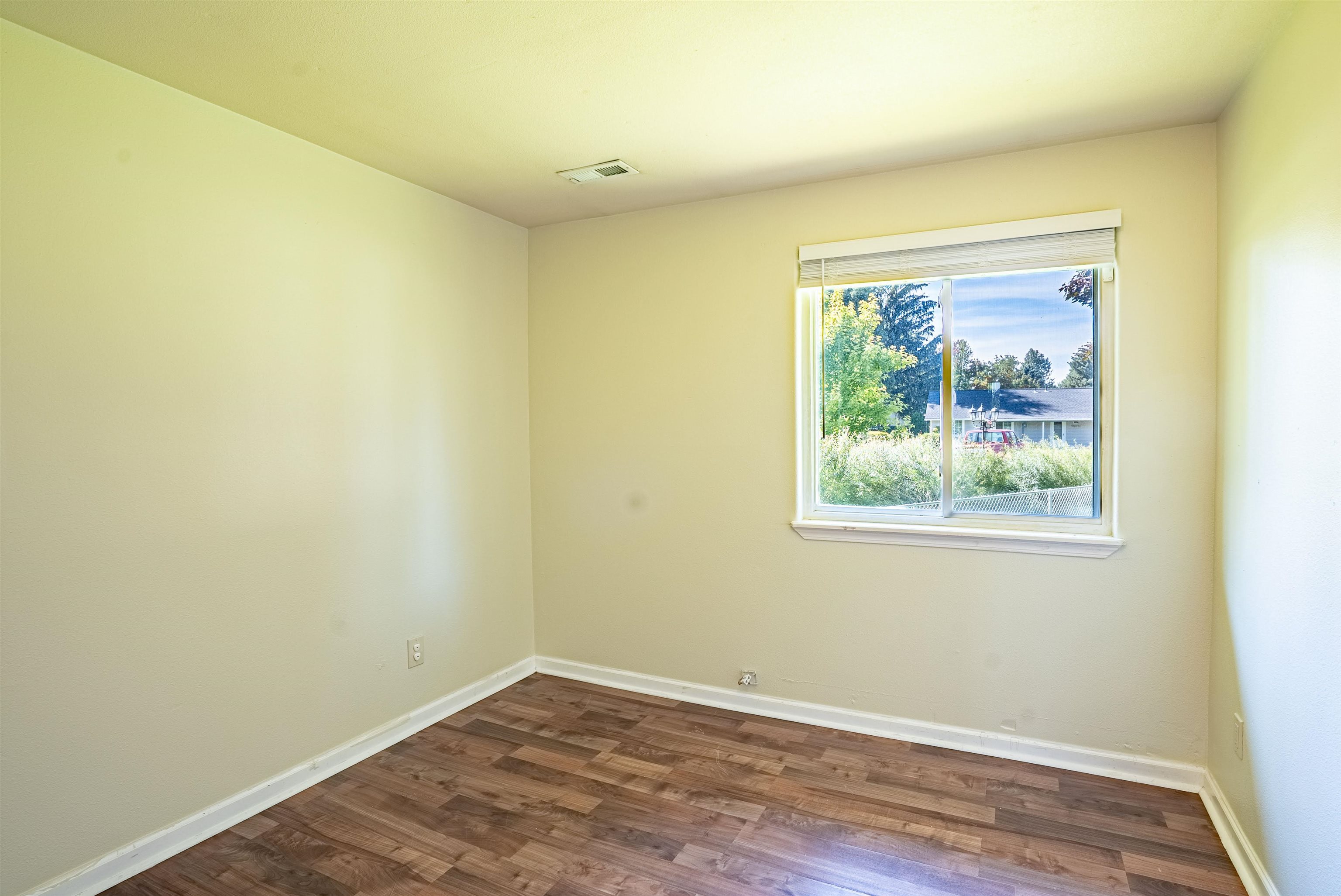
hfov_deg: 96.7
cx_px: 670
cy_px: 448
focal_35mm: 16
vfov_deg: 73.8
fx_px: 596
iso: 400
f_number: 8
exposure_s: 1/250
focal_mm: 16
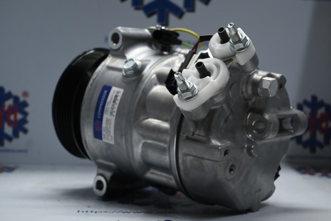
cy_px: 110
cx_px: 166
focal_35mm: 64
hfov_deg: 31.2
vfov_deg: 21.1
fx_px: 593
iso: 800
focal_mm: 43
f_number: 6
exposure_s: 1/60
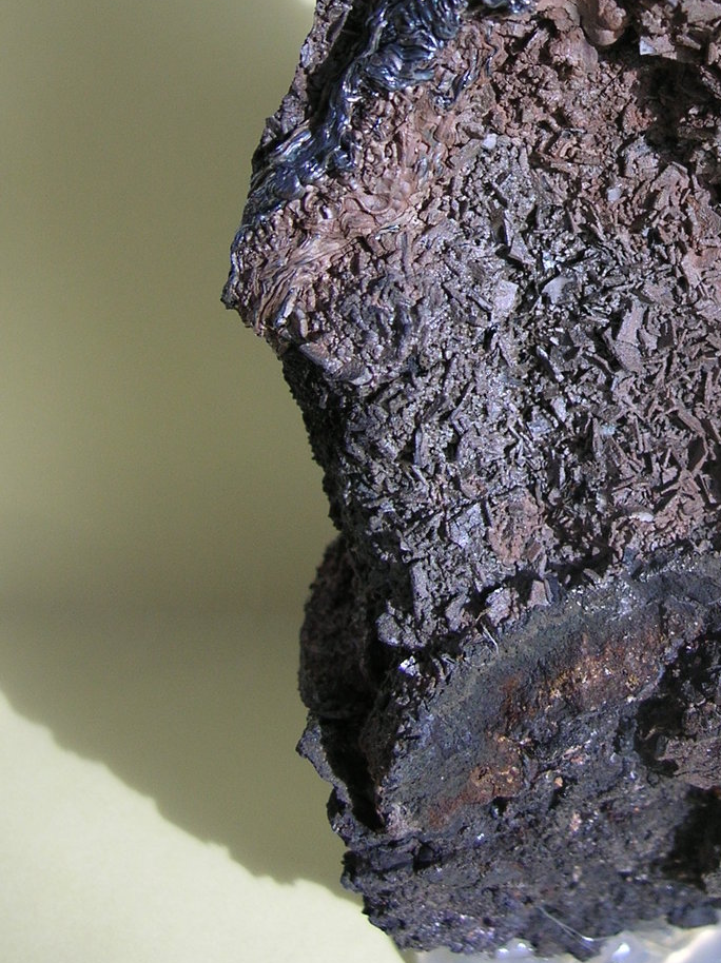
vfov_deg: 29.9
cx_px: 597
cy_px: 176
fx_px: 1752
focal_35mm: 63
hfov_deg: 22.9
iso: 50
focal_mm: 6
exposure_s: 1/73.2
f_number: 2.7
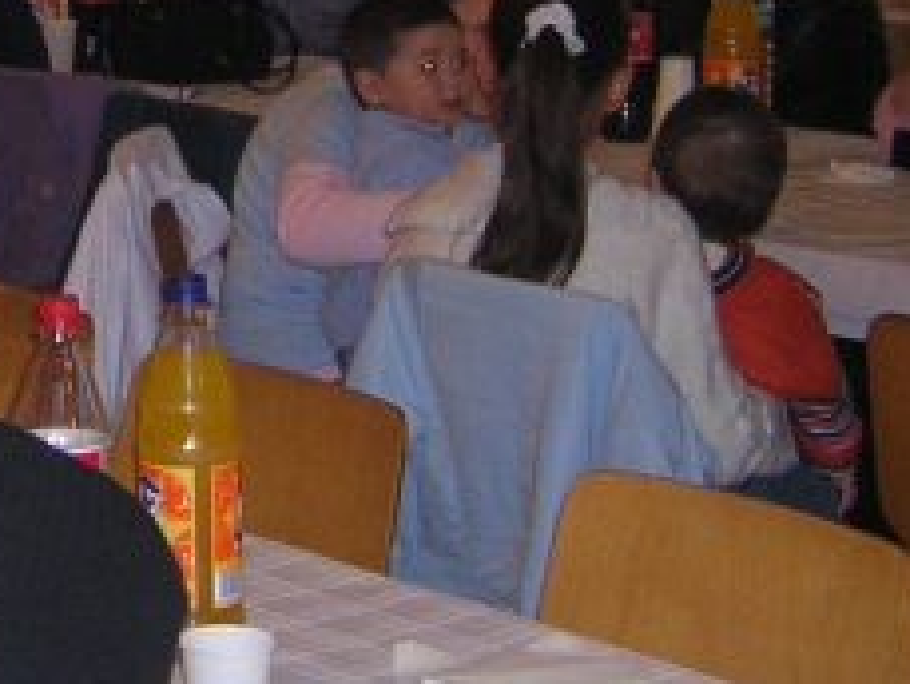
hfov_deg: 13.5
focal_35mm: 144
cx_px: 44
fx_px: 3788
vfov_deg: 10.2
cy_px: 30
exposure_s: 1/60.1
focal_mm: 8.6
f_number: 3.5
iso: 400
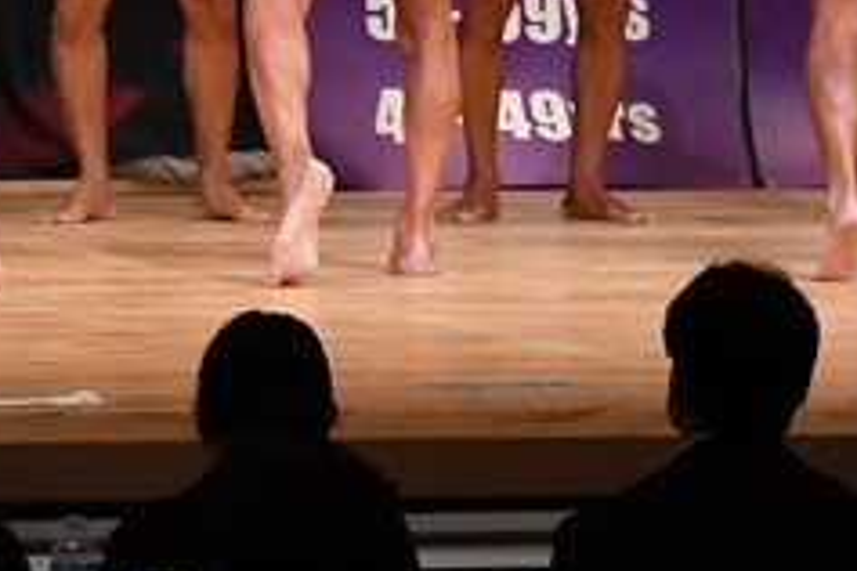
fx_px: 13092
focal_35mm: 550
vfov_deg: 2.5
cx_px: 13
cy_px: -300
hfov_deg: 3.7
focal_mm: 112
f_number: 5.6
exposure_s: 1/400
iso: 4500
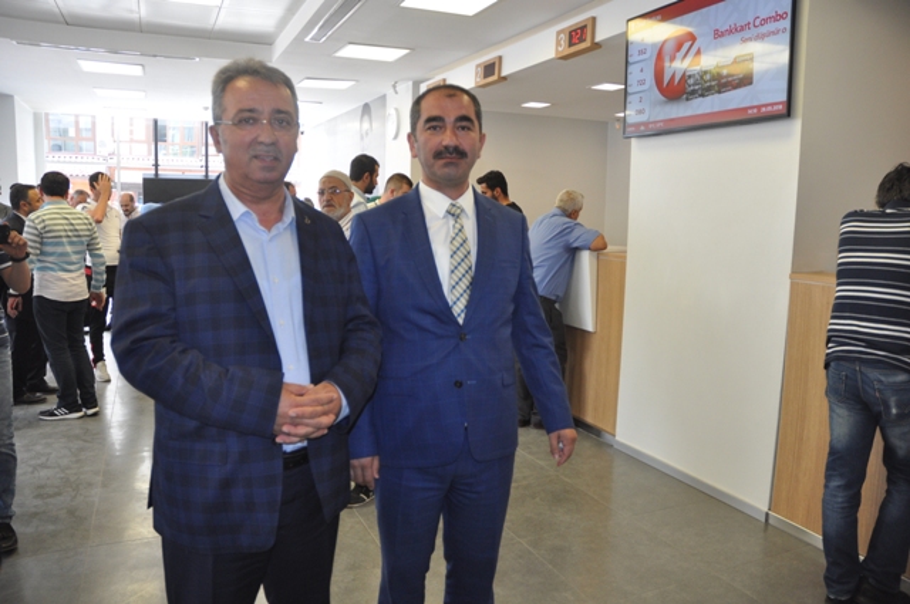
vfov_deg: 47.8
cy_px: 302
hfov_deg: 67.4
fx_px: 682
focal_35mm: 27
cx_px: 455
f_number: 3.5
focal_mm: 18
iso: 640
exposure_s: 1/125
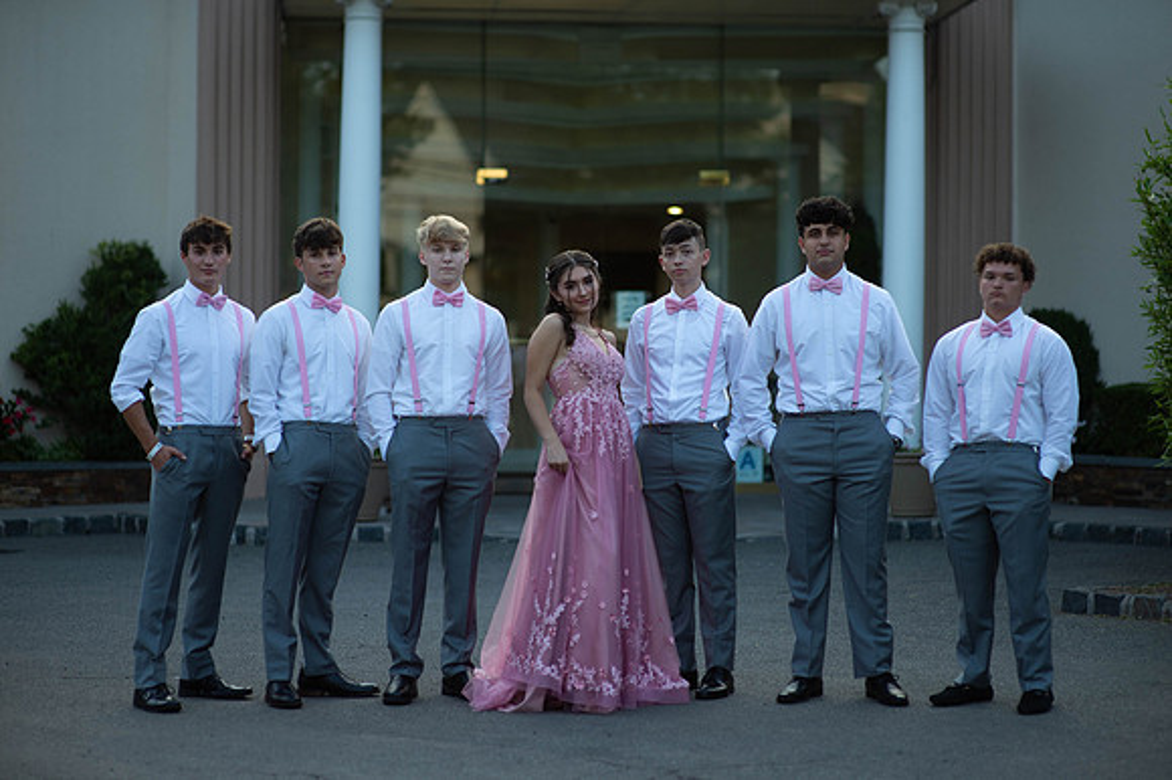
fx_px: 2766
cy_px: 390
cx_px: 586
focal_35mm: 85
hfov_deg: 23.9
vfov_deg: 16.1
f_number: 2
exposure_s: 1/1600
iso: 250
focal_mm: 85
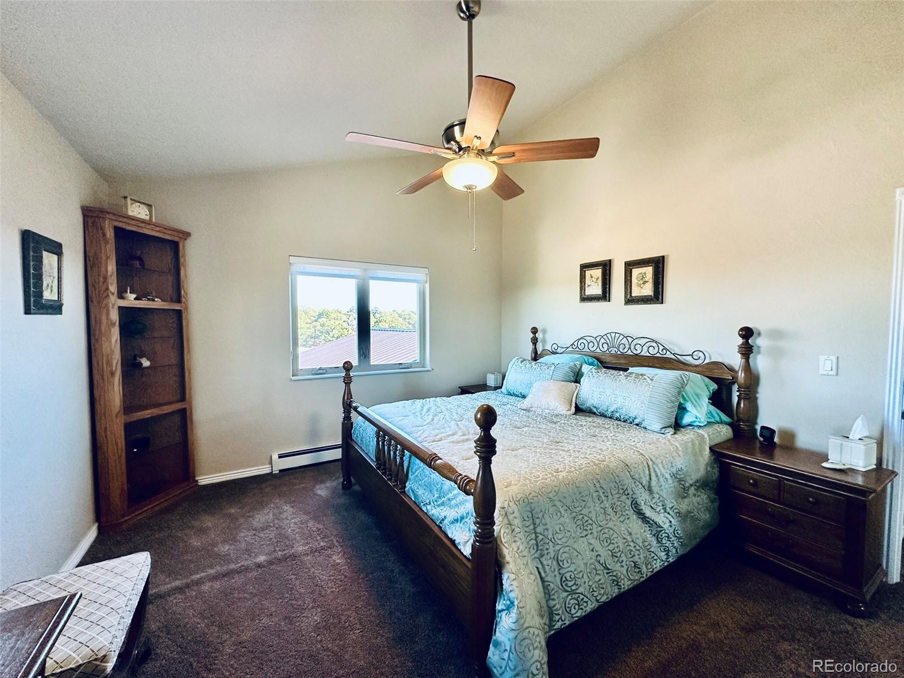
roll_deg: +0.0
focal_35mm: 14
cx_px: 452
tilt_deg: -1.5
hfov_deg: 102.1
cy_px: 339
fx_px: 366
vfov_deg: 85.7
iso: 200
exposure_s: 1/99
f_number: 2.2
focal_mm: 2.22
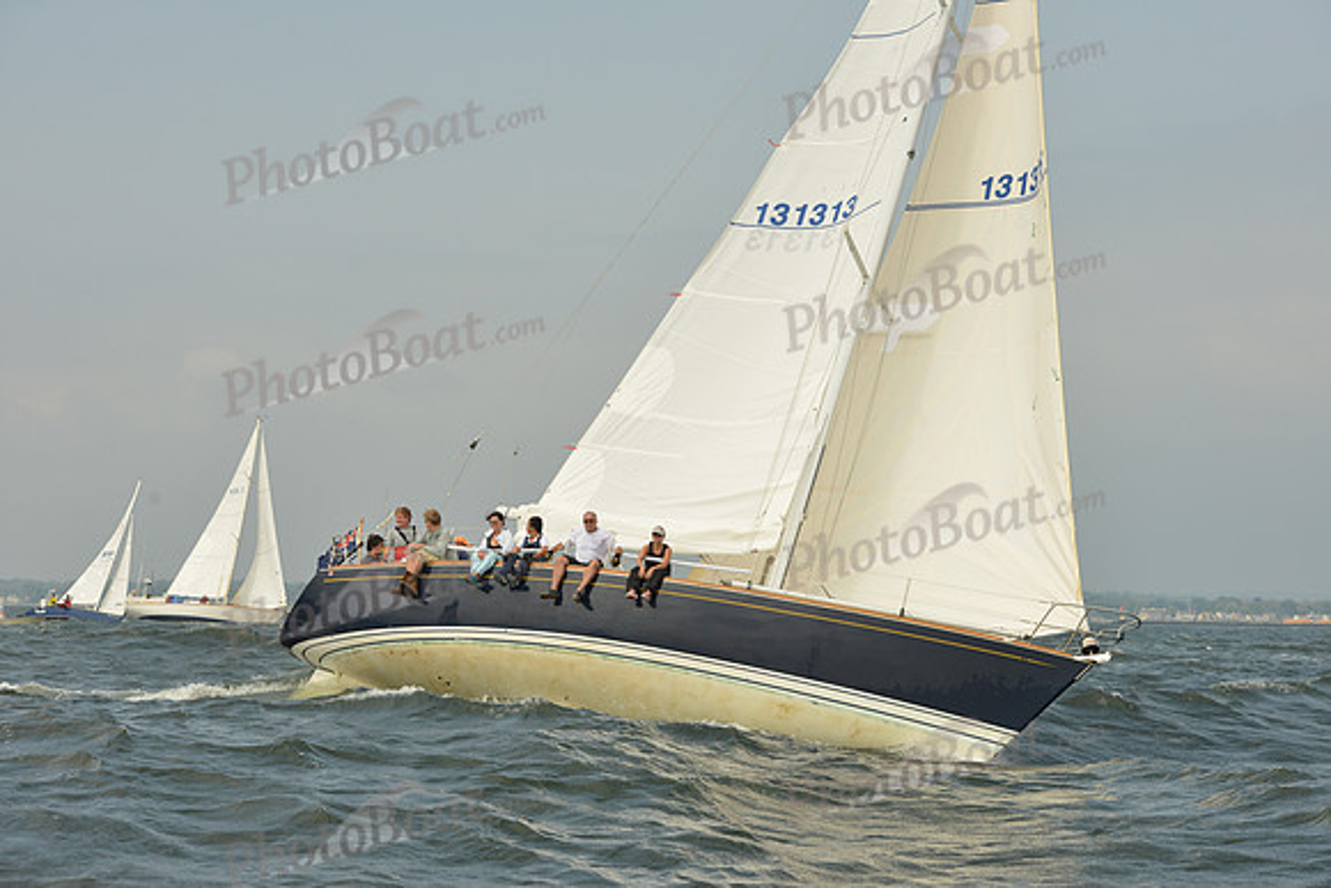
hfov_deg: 23.9
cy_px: 444
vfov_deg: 16.1
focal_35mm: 85
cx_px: 666
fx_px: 3143
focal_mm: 85
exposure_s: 1/1250
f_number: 9
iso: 320
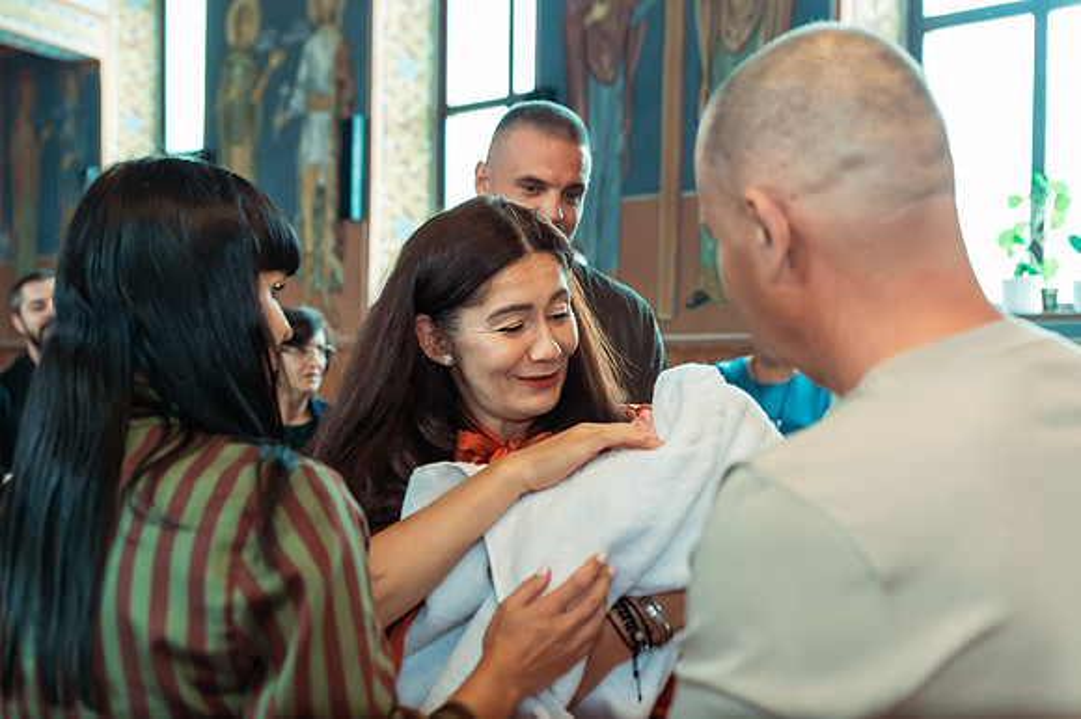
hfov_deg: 38.9
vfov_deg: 26.4
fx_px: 1531
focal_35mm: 51
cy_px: 337
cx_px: 506
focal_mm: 48
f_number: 3.5
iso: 2500
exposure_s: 1/250
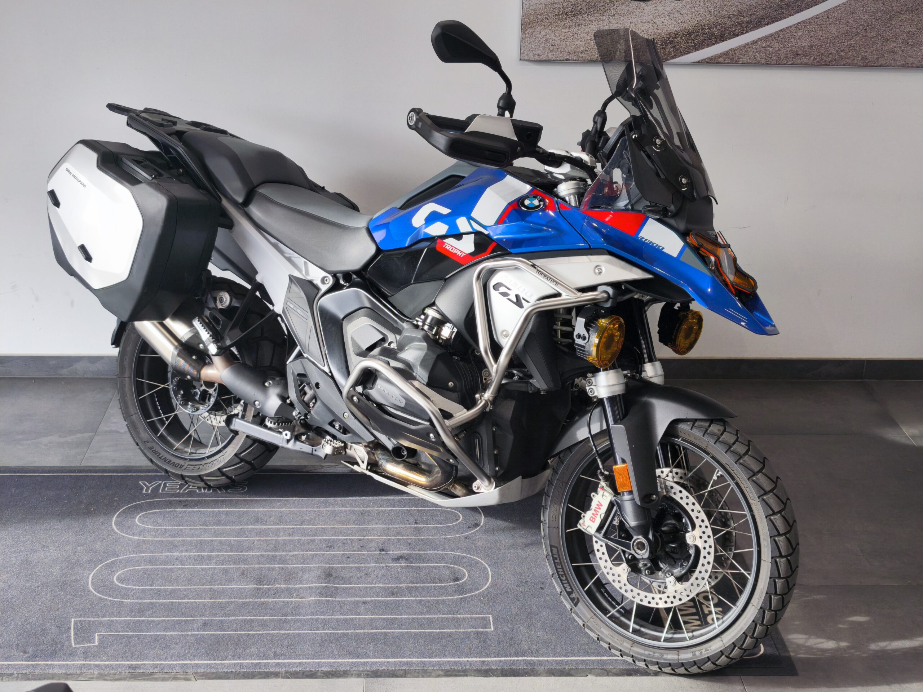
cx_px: 462
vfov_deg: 31.5
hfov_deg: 41.2
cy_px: 346
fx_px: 1227
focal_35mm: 46
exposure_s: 1/191
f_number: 1.6
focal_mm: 6.57
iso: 50
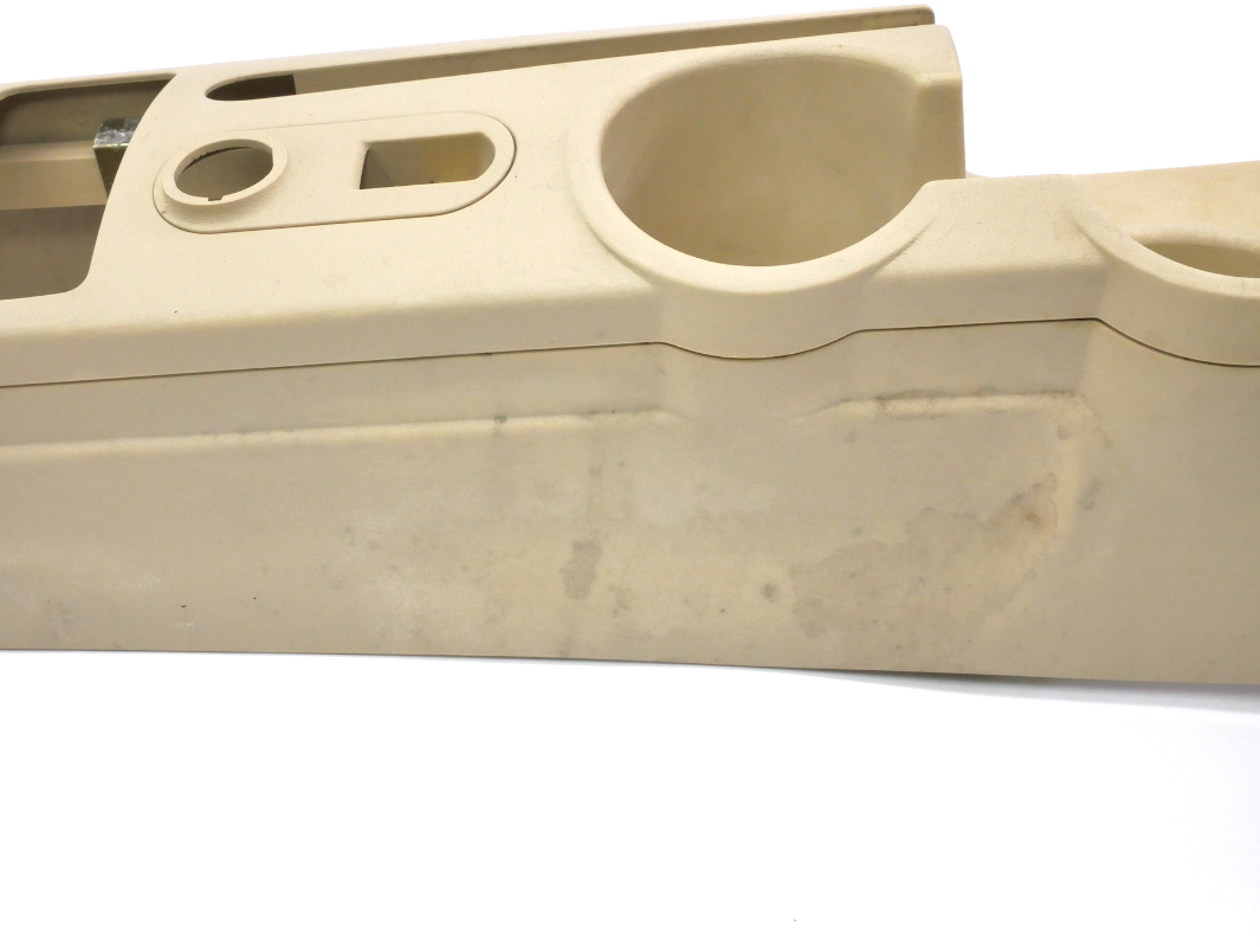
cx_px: 630
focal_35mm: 44
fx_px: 1602
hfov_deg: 42.9
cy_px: 474
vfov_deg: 32.9
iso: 1600
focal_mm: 22
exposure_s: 1/160
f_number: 14
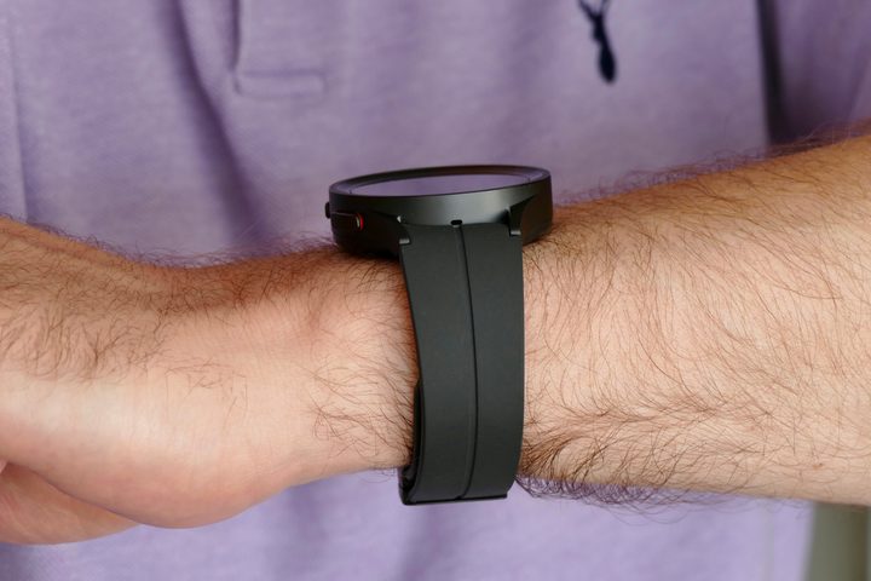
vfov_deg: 11.6
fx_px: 2855
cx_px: 436
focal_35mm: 118
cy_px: 290
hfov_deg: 17.3
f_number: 4.5
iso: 160
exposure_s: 1/80
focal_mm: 43.05
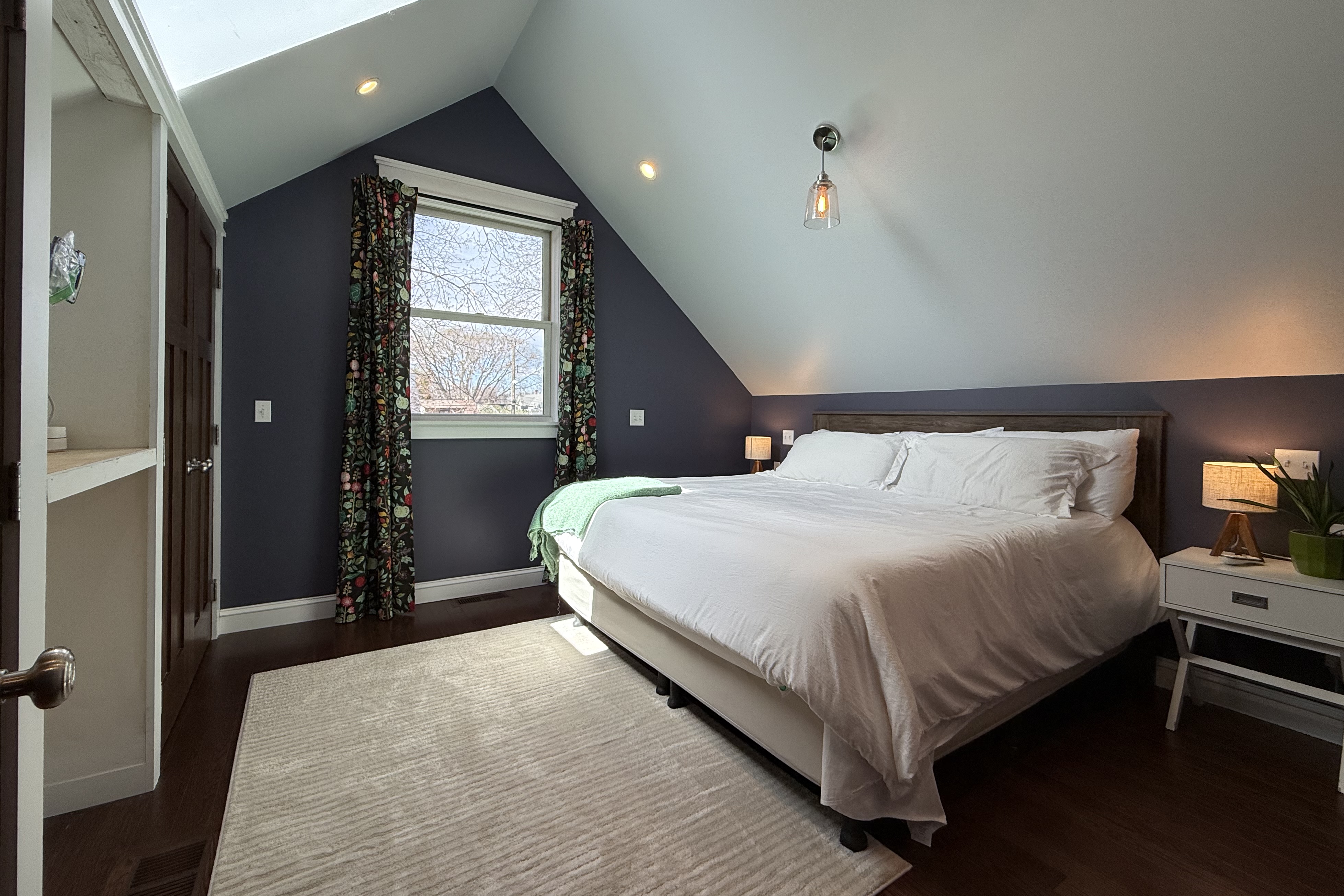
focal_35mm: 15
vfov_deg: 77.2
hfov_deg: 100.4
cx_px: 665
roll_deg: -0.9
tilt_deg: -0.5
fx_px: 560
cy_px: 419
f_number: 2.2
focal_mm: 2.22
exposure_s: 1/214
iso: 64
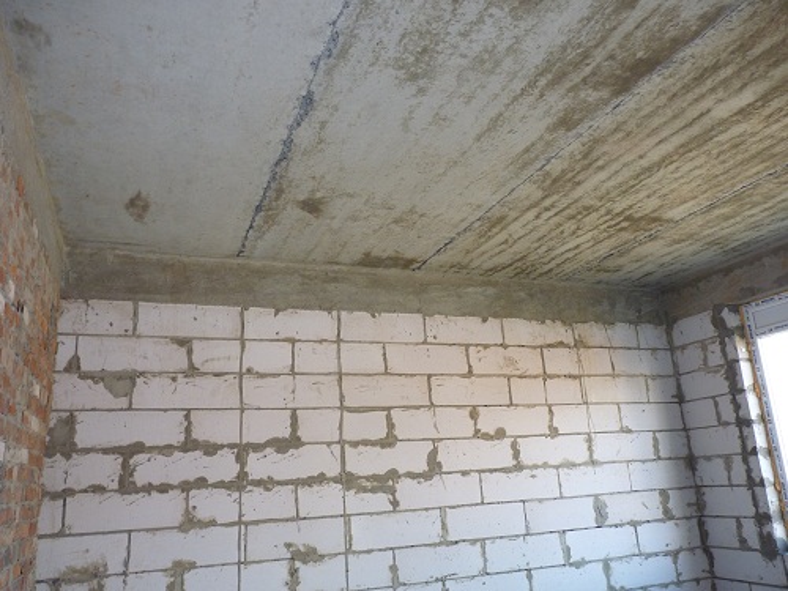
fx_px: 615
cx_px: 394
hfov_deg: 65.3
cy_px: 296
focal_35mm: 27
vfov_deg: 51.4
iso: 160
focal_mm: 4.8
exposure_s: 1/30
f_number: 2.8
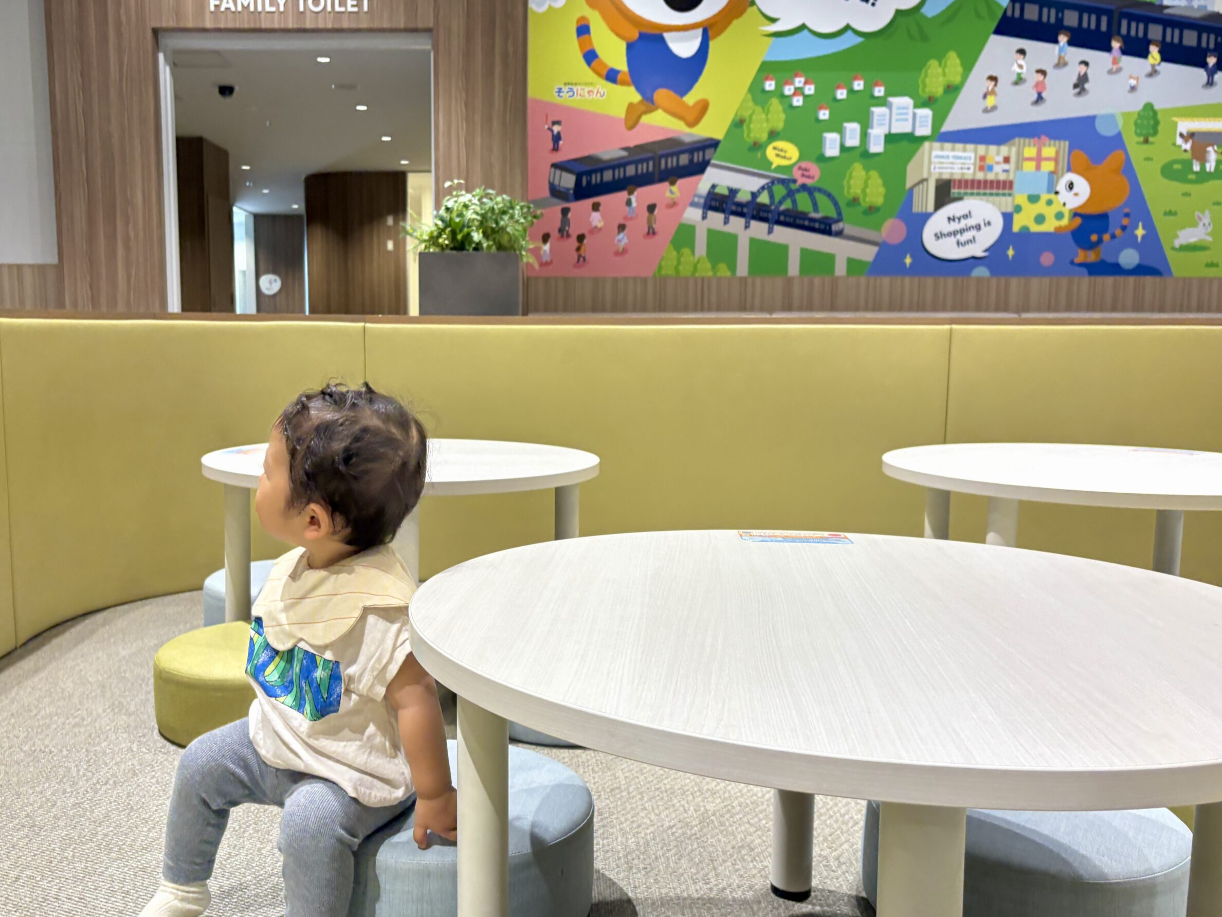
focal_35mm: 28
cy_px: 447
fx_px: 988
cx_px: 592
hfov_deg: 63.4
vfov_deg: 49.7
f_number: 1.6
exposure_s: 1/100
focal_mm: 5.96
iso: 80
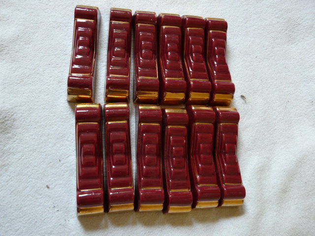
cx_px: 158
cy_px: 118
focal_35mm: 28
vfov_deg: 49.7
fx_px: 255
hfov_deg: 63.4
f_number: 2.8
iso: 200
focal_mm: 4.6
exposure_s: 1/25
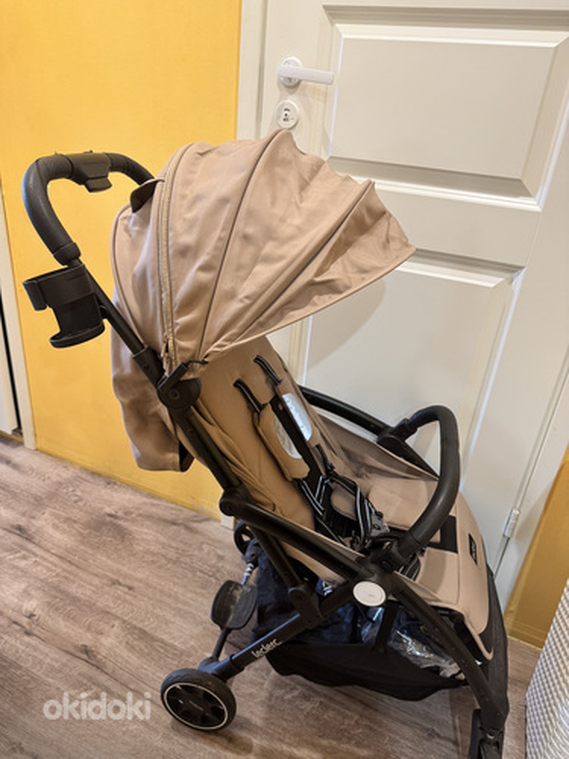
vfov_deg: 71.6
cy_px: 380
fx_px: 526
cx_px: 284
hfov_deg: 56.8
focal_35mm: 24
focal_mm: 6.76
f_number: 1.78
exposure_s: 1/50
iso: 250
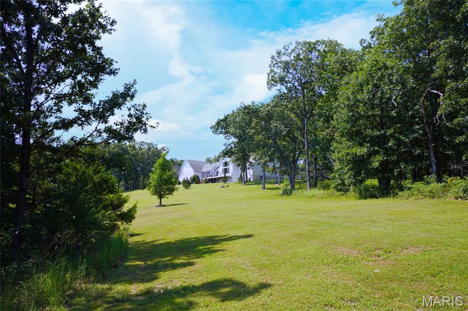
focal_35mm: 30
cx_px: 234
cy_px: 156
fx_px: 390
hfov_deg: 61.9
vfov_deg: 43.6
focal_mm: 20
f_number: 9
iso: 100
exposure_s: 1/125
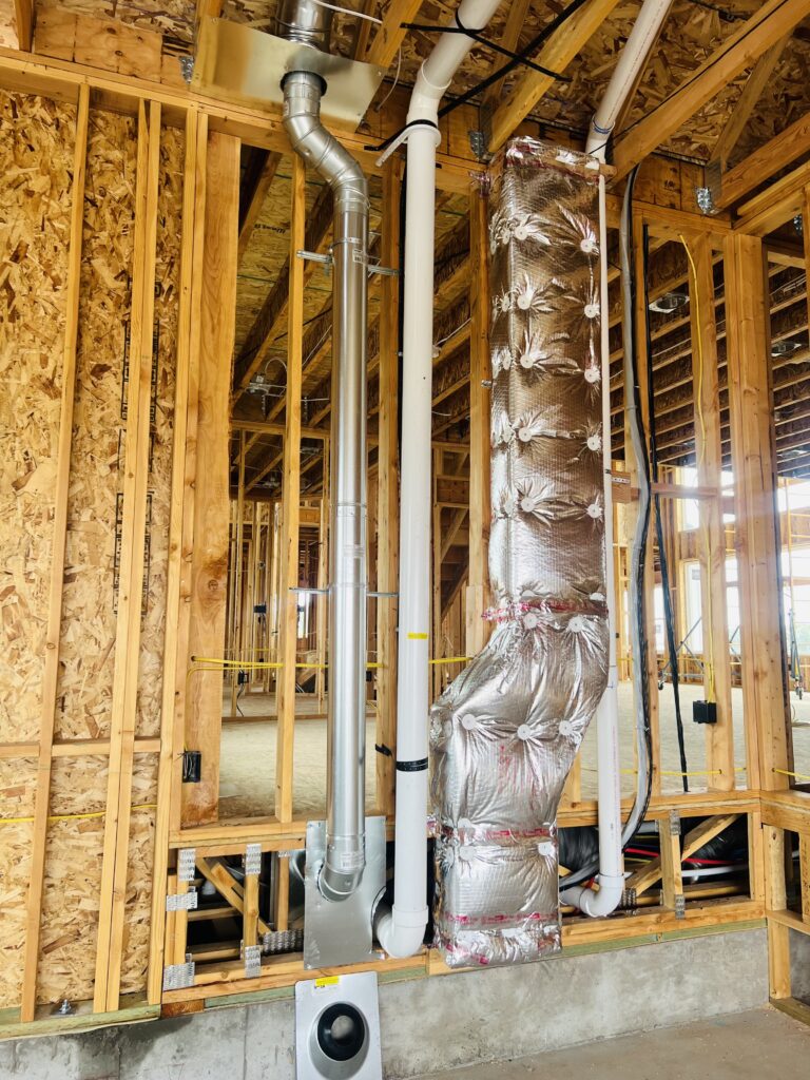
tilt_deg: +7.2
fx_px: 811
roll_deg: +0.1
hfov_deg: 53.1
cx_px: 405
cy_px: 540
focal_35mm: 26
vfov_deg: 67.3
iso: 40
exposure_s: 1/121
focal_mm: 5.7
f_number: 1.5
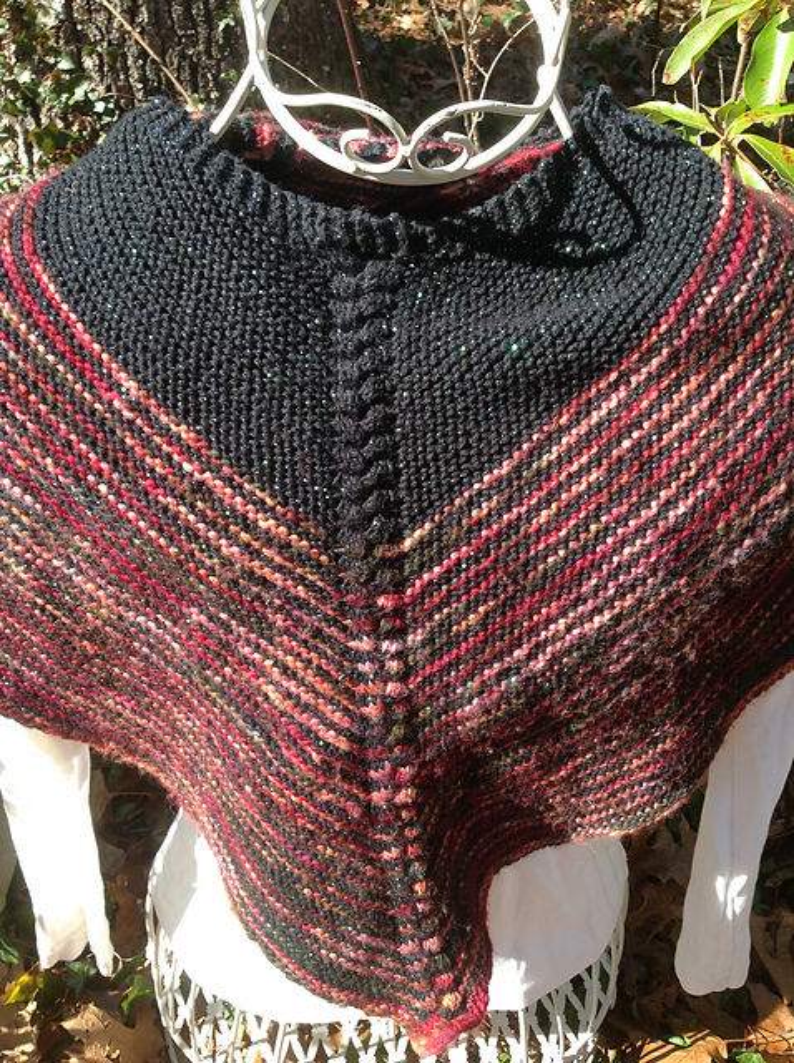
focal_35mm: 35
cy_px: 532
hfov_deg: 40.6
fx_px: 1073
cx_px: 397
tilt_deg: -37.1
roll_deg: +2.4
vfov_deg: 52.7
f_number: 2.4
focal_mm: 4.28
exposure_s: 1/305
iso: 50
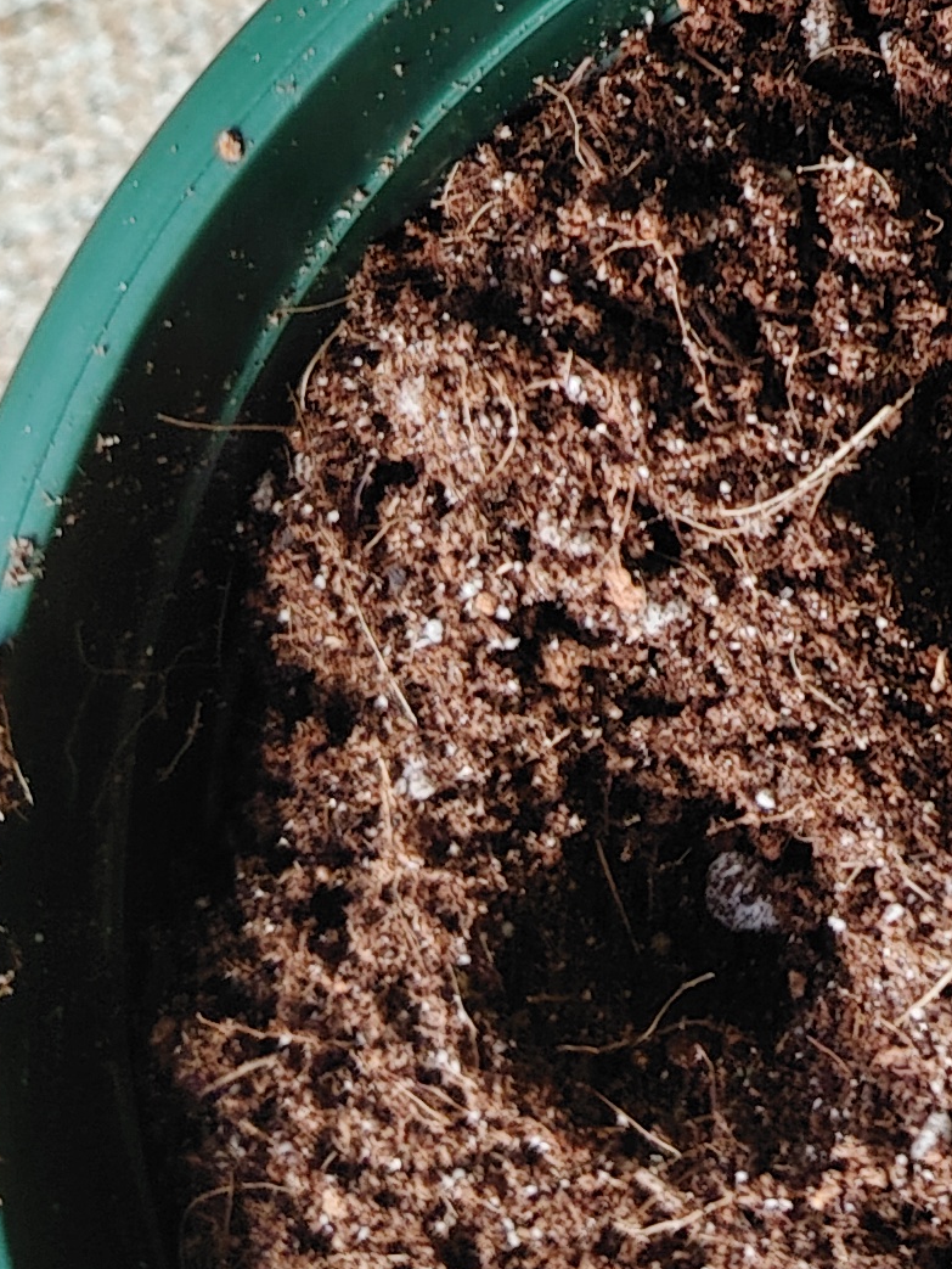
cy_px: -220
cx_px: 1572
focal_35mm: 92
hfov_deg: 14.6
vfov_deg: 20.1
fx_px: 3371
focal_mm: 5.25
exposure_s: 1/100
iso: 128
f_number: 1.75
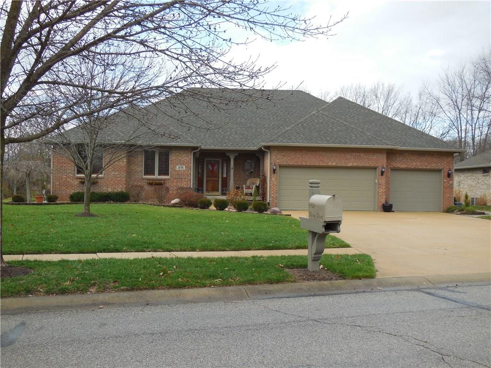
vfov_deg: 36.0
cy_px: 184
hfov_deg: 46.8
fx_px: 567
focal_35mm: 40
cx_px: 246
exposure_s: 1/320
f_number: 3.6
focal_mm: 7.1
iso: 125
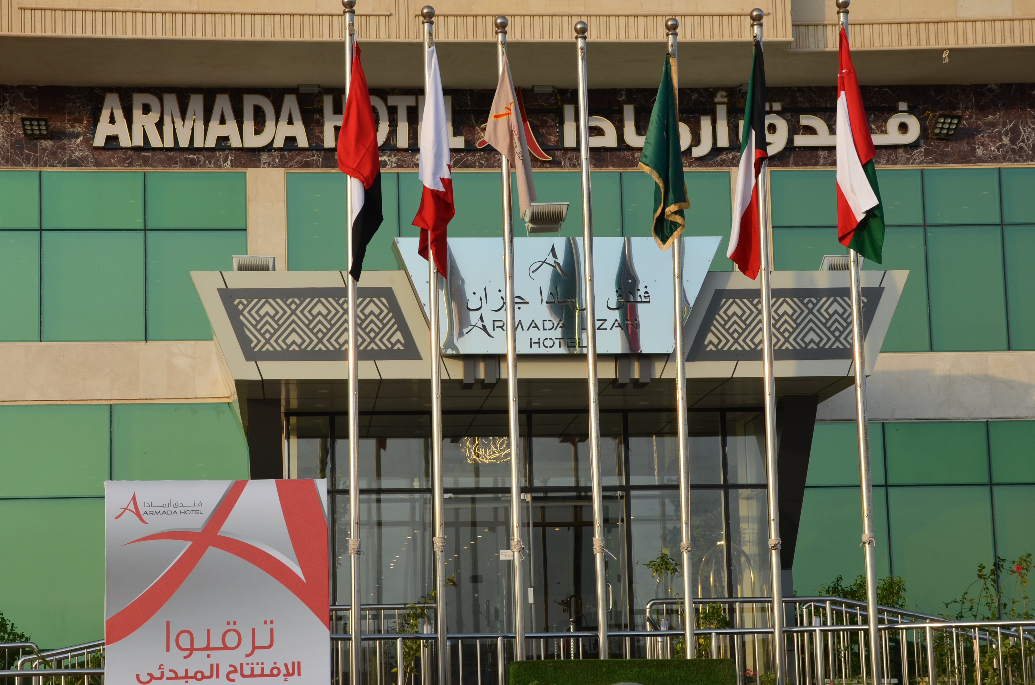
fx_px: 2123
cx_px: 493
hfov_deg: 27.4
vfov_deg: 18.3
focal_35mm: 74
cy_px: 405
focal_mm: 38
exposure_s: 1/250
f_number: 8
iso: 160
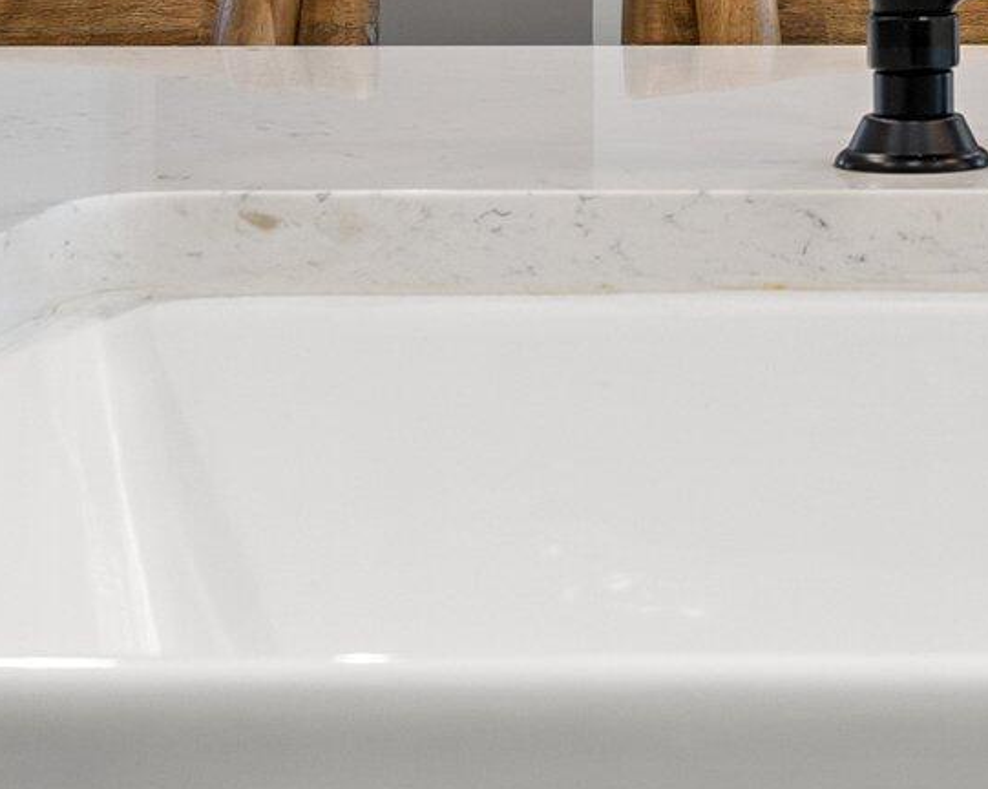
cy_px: -311
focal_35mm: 128
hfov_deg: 14.5
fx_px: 3740
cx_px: 1216
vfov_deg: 11.6
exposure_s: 1/8
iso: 400
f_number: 8
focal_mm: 24
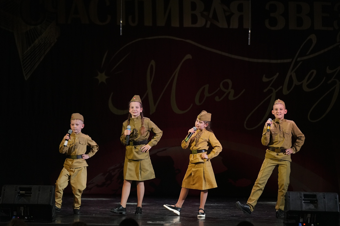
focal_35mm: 116
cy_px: 113
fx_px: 1096
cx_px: 170
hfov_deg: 17.6
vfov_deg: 11.8
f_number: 2.8
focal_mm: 116
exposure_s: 1/400
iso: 4000
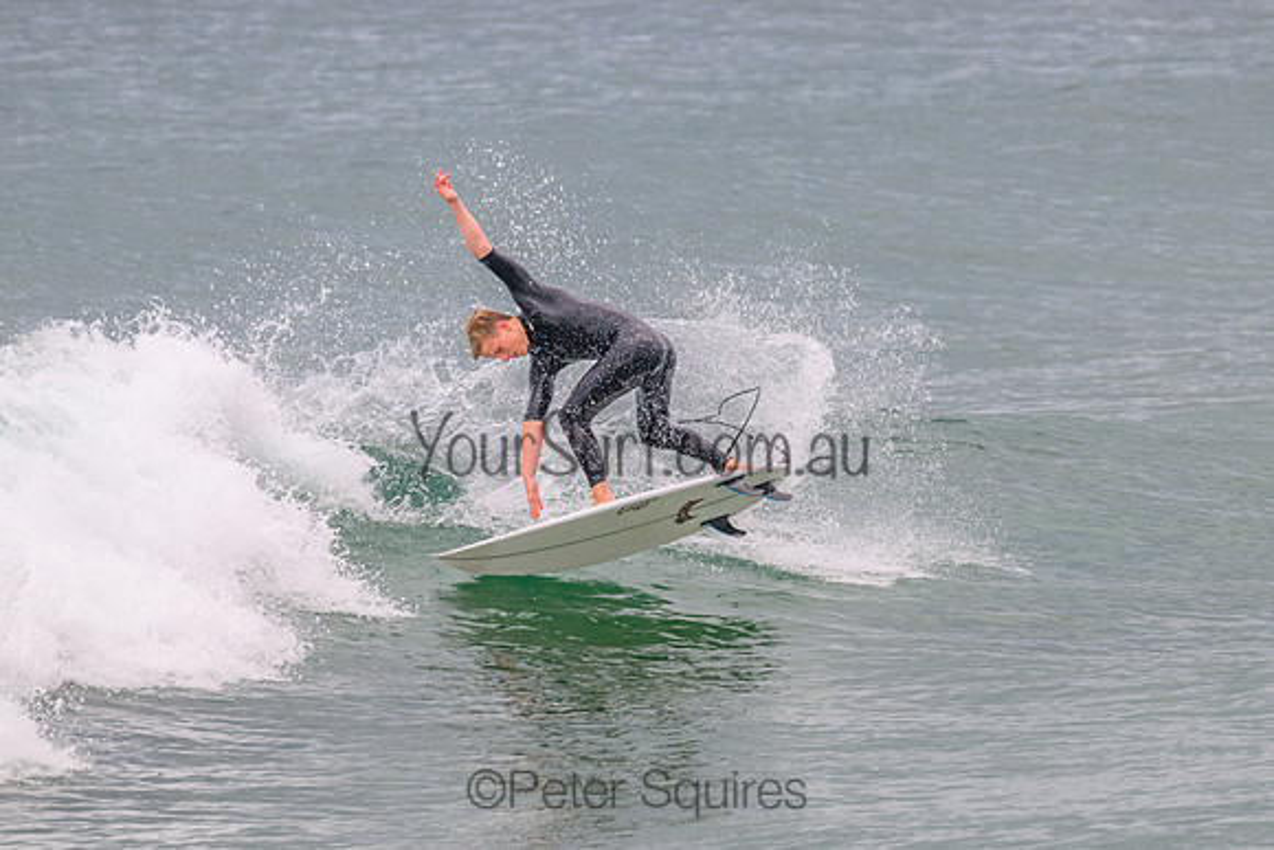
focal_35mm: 791
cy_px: 388
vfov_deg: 1.7
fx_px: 27990
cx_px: 691
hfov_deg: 2.6
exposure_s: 1/2000
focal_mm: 630
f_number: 11
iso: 1600
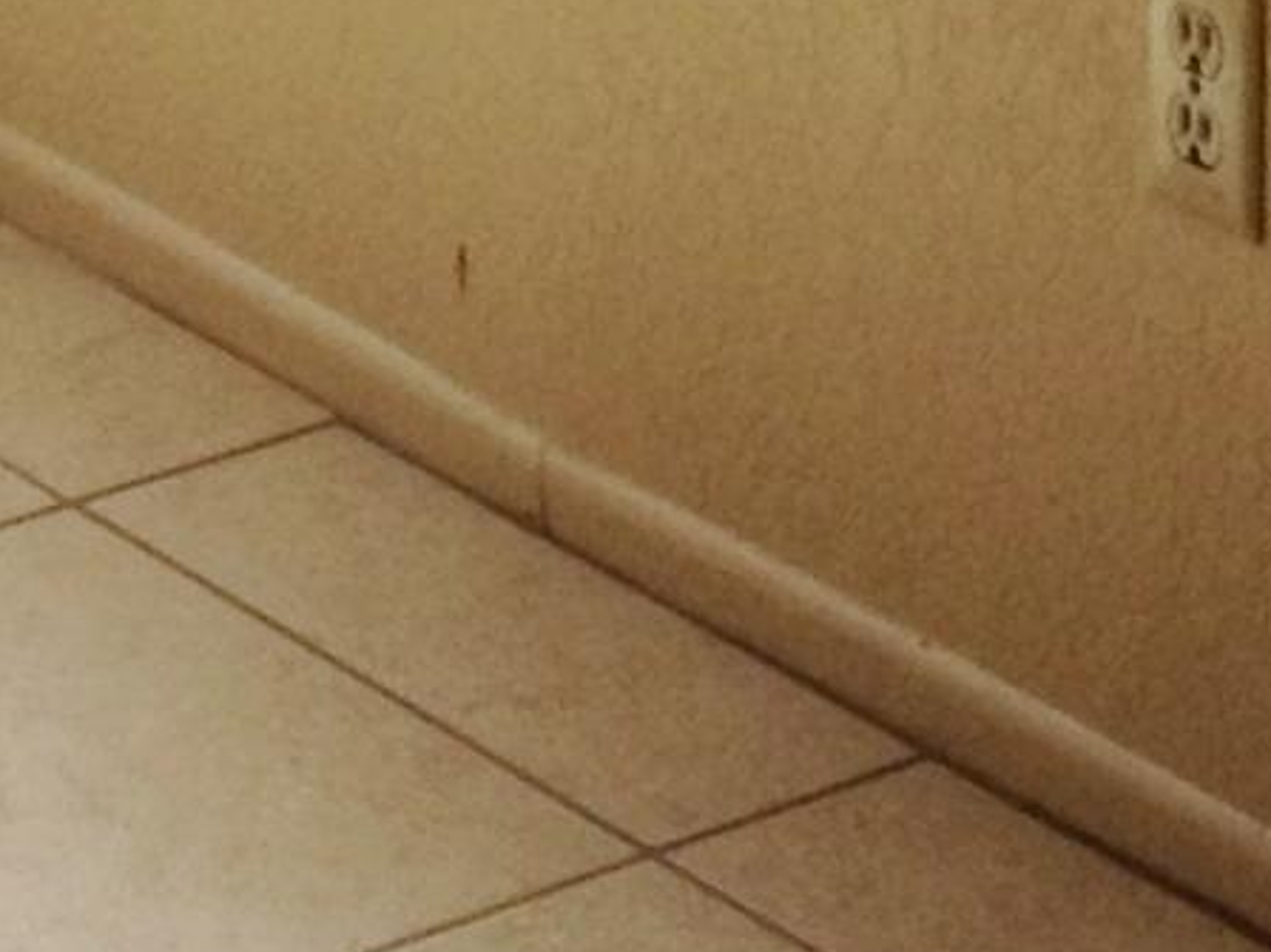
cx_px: 620
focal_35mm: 235
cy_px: -2003
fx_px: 8626
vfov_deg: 5.8
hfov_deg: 8.4
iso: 50
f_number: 2.4
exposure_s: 1/251
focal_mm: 4.28
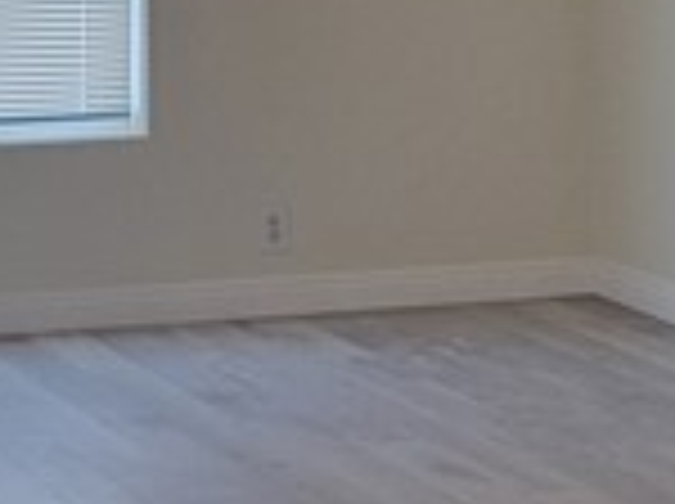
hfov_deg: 11.1
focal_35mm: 178
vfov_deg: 8.2
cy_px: -207
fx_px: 3465
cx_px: 405
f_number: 1.8
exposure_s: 1/60
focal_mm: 5.4
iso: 200
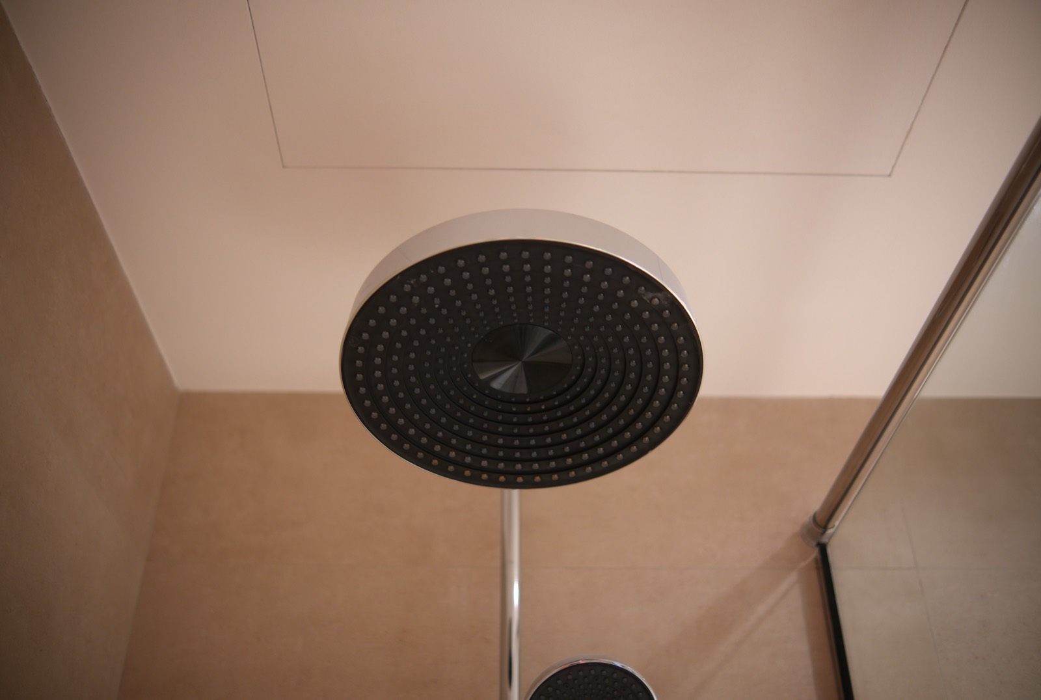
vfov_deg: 39.1
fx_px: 986
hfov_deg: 55.7
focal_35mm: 34
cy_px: 350
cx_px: 520
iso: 100
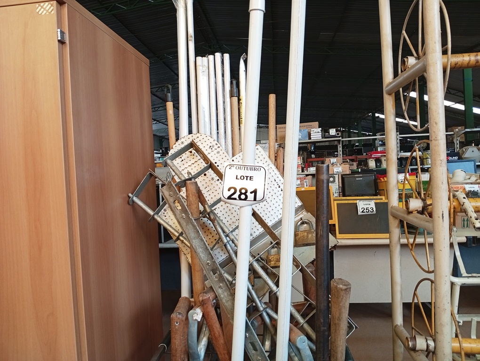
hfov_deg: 65.2
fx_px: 375
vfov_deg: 51.5
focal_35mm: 27
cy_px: 180
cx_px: 240
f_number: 1.8
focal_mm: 3.98
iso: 211
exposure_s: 1/60
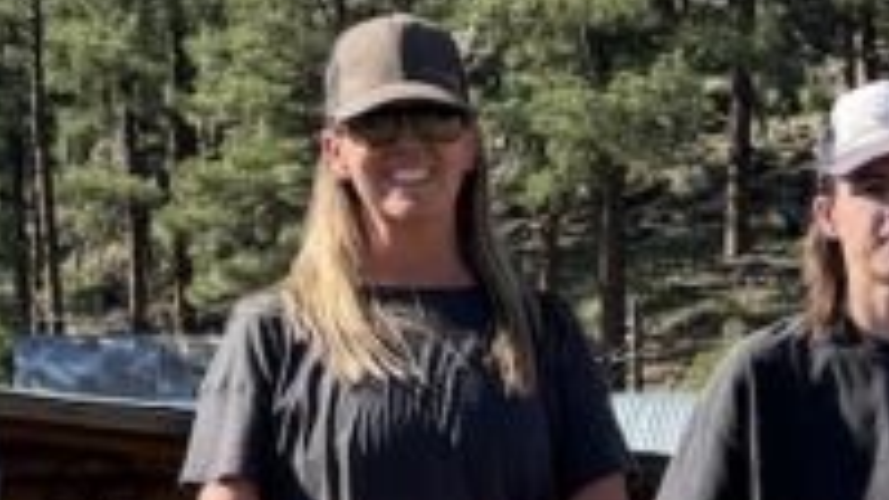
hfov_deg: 14.6
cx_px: 692
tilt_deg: +2.8
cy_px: 638
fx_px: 3442
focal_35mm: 146
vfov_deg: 8.2
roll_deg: -2.1
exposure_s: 1/1080
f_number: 1.6
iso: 50
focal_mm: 5.96
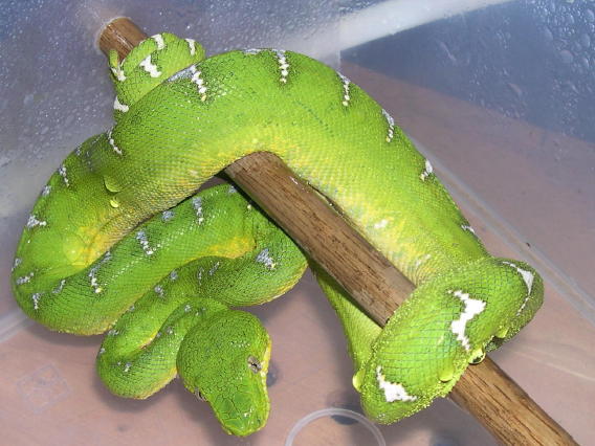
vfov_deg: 37.7
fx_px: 653
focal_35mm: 38
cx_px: 298
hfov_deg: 49.0
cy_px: 223
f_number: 7.6
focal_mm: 8
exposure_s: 1/60
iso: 100
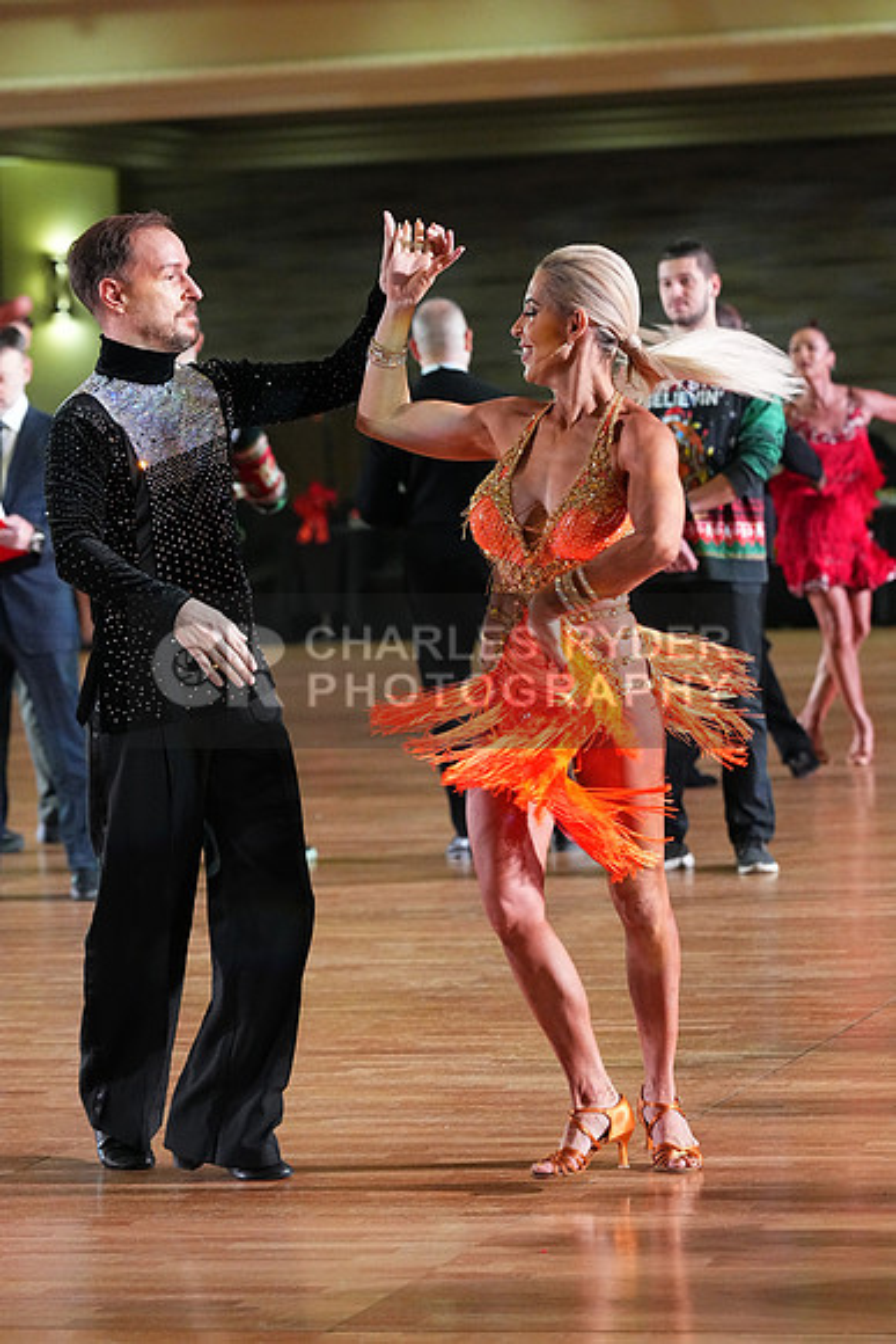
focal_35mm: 135
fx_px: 5037
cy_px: 672
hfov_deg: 10.2
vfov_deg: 15.2
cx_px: 448
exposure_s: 1/400
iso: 8000
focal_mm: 135
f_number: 5
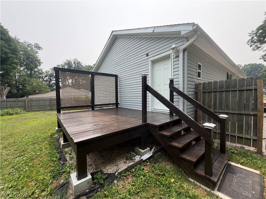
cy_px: 100
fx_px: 108
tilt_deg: -3.0
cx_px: 133
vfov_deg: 85.7
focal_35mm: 14
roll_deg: +0.9
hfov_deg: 102.1
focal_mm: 2.22
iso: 40
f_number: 2.2
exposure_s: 1/664
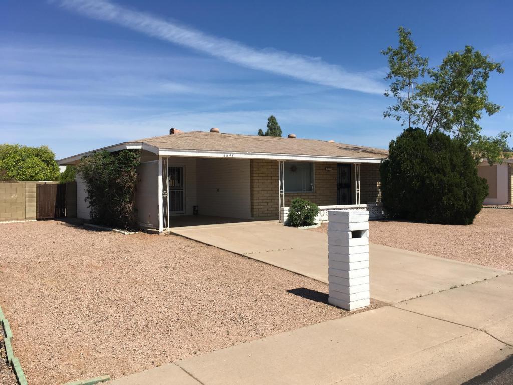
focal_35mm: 29
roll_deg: +0.7
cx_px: 256
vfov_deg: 48.2
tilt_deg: -3.1
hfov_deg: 61.7
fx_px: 430
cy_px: 192
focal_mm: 4.15
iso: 25
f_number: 2.2
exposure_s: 1/1876
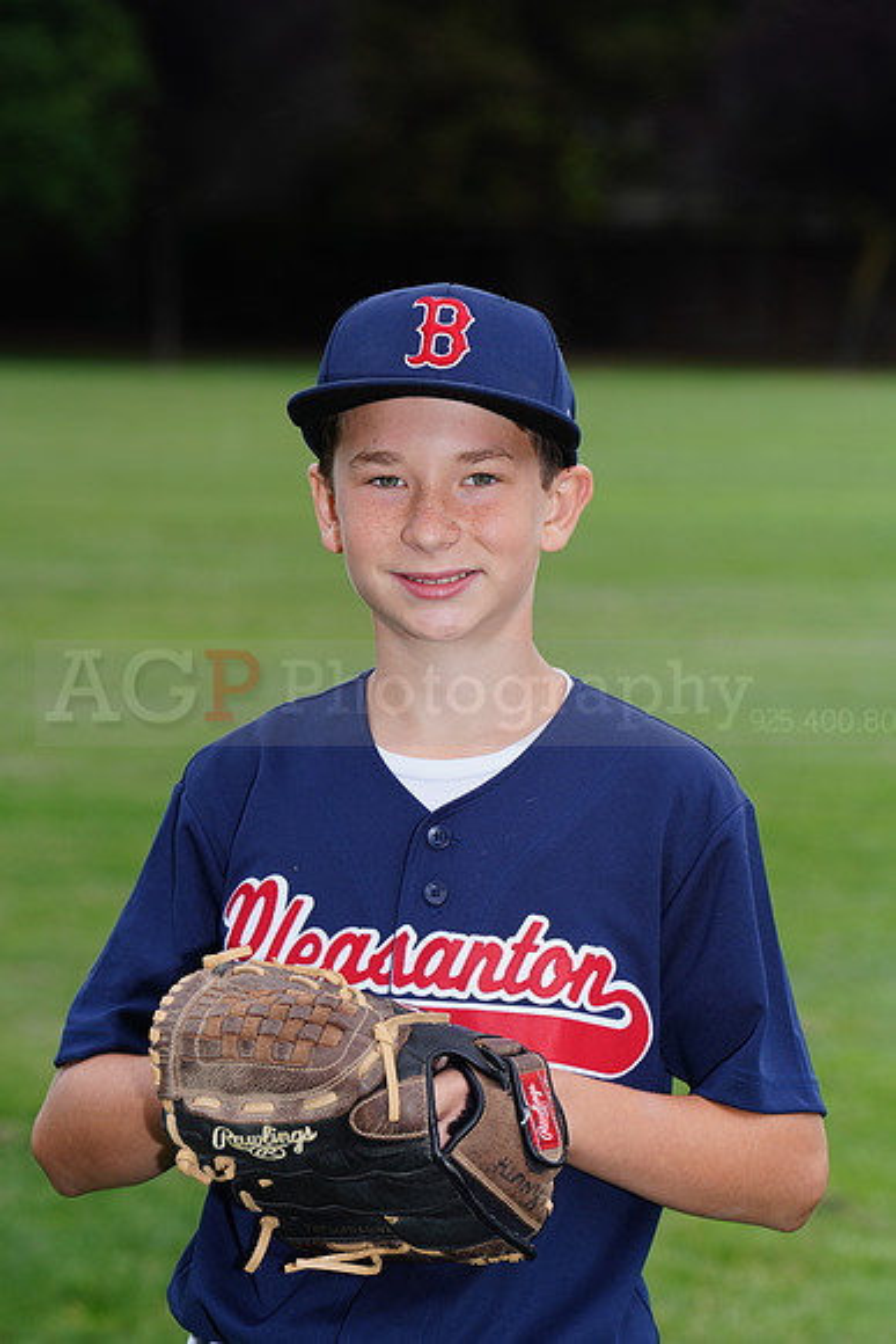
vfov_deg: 10.3
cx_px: 448
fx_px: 7462
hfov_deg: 6.9
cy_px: 672
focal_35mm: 200
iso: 200
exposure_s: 1/250
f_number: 9
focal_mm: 200
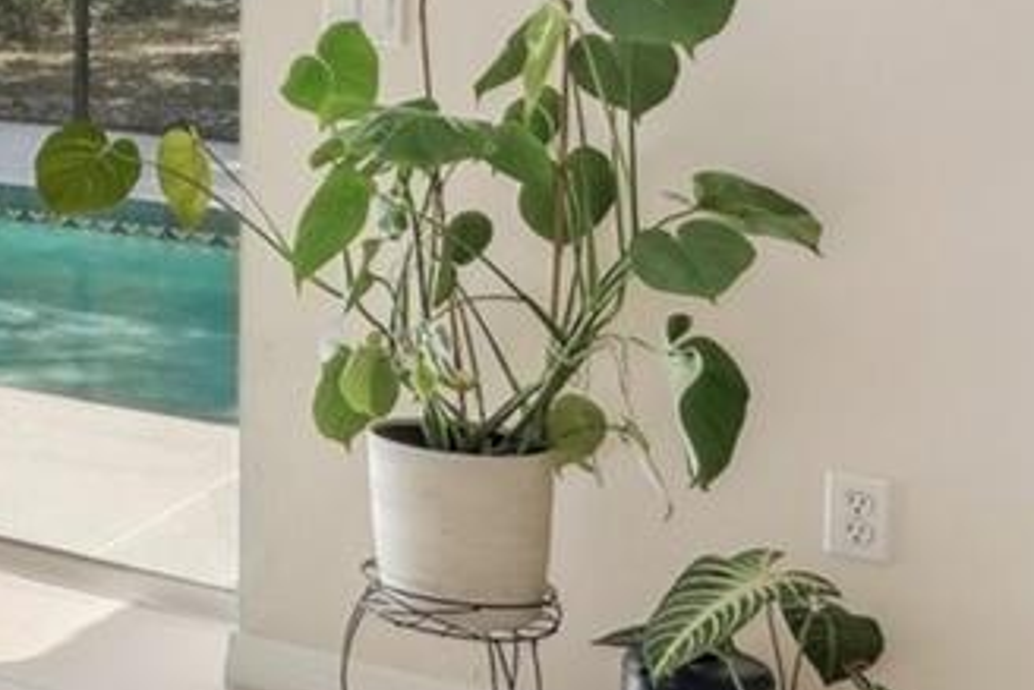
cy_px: -202
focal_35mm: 78
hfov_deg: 19.3
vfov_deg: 16.6
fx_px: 2241
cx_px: -845
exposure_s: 1/80
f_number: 8
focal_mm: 16
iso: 400
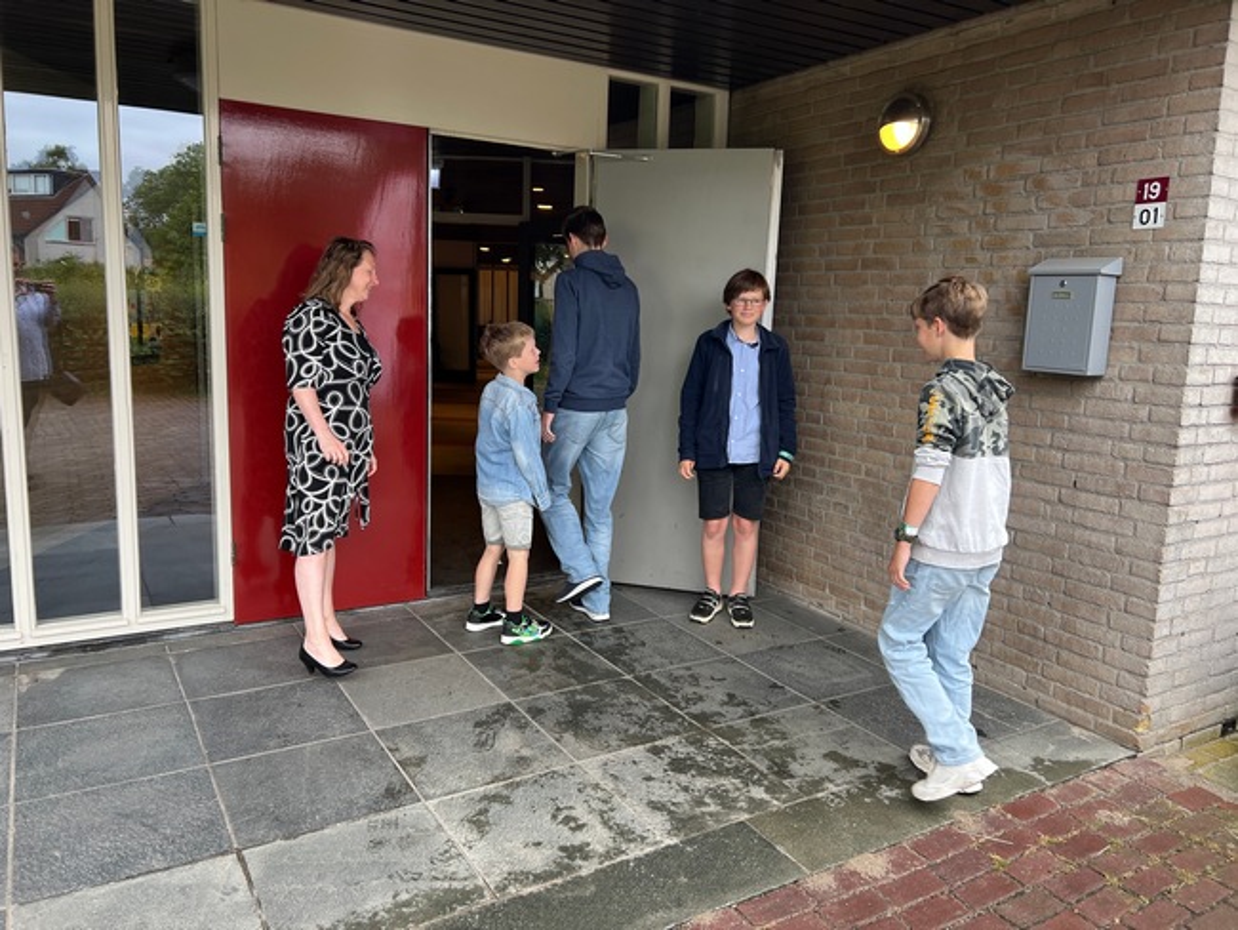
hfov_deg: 67.3
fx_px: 930
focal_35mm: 26
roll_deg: -0.9
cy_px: 465
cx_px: 619
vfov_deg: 53.1
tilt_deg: -8.4
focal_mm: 5.7
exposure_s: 1/121
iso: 64
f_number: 1.5
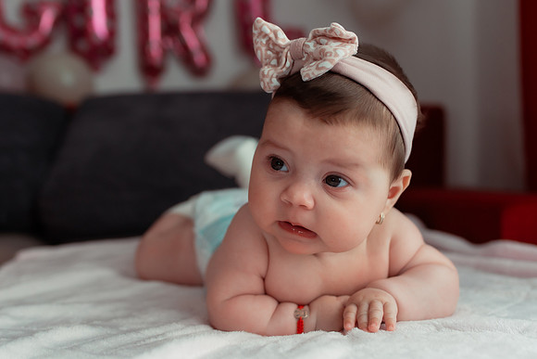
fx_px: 561
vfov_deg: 35.4
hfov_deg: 51.1
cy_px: 189
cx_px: 288
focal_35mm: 38
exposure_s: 1/250
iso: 800
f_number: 3.2
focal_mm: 35
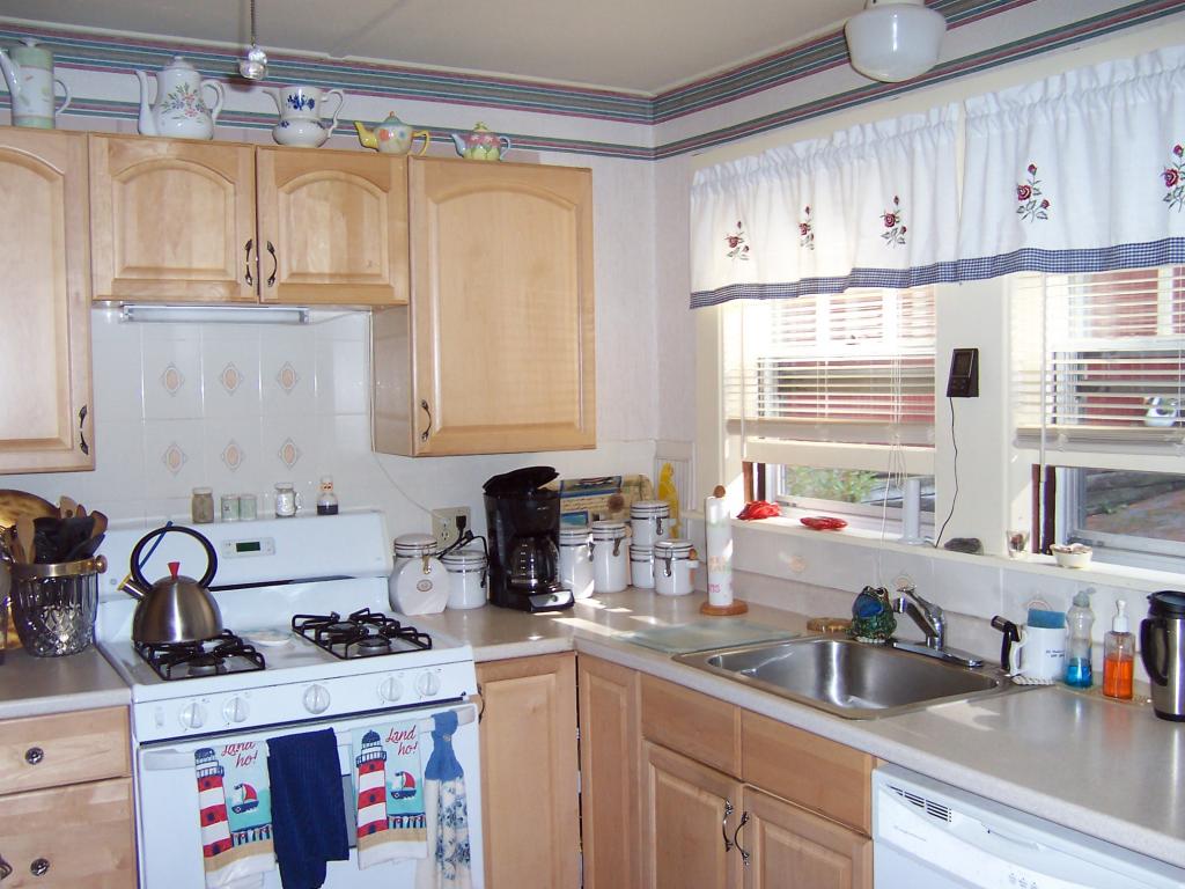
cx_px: 592
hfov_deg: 51.4
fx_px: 1232
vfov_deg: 39.7
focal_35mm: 36
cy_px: 444
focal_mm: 5.6
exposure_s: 1/60
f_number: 2.8
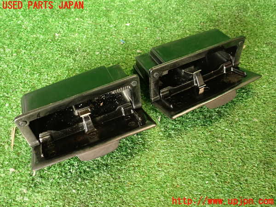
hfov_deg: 56.8
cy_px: 104
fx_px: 255
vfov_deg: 44.2
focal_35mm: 32
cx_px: 138
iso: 400
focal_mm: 5.79
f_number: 2.4
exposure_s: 1/30
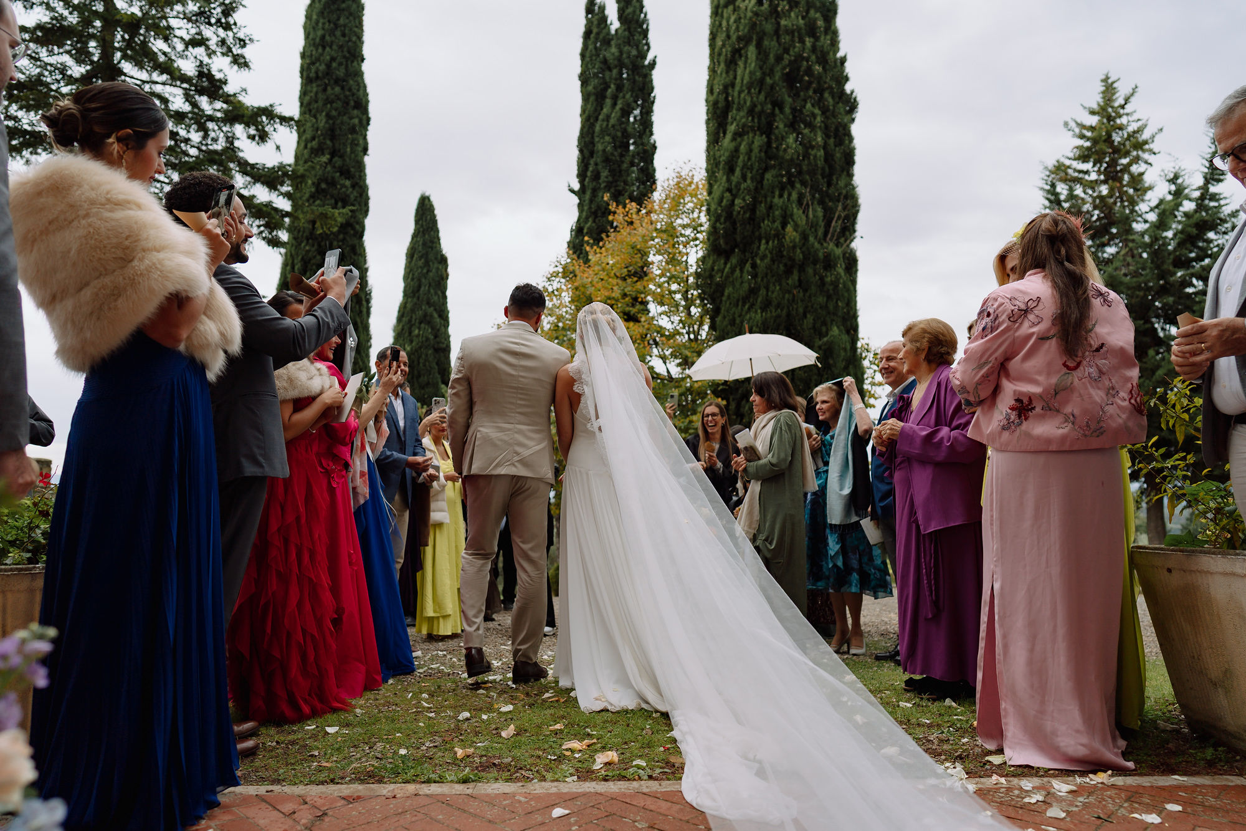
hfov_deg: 73.0
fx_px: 842
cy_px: 416
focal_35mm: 24
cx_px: 623
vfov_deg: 52.5
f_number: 2.5
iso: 100
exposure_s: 1/250
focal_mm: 24
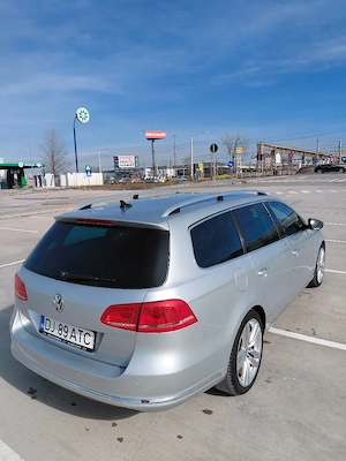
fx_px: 333
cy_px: 230
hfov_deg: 54.9
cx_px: 173
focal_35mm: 25
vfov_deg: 69.4
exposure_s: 1/5000
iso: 50
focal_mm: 4.69
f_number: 1.8
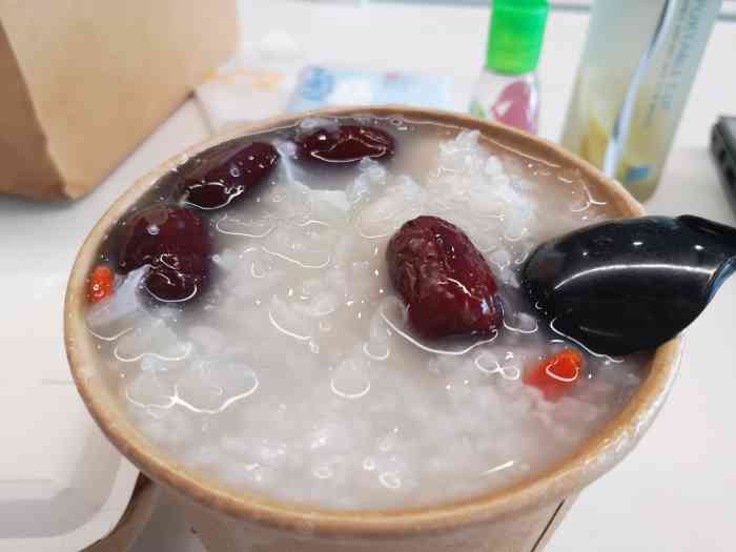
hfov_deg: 65.3
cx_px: 368
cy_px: 276
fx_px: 574
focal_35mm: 27
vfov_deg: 51.4
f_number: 1.8
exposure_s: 1/50
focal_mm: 3.95
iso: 80
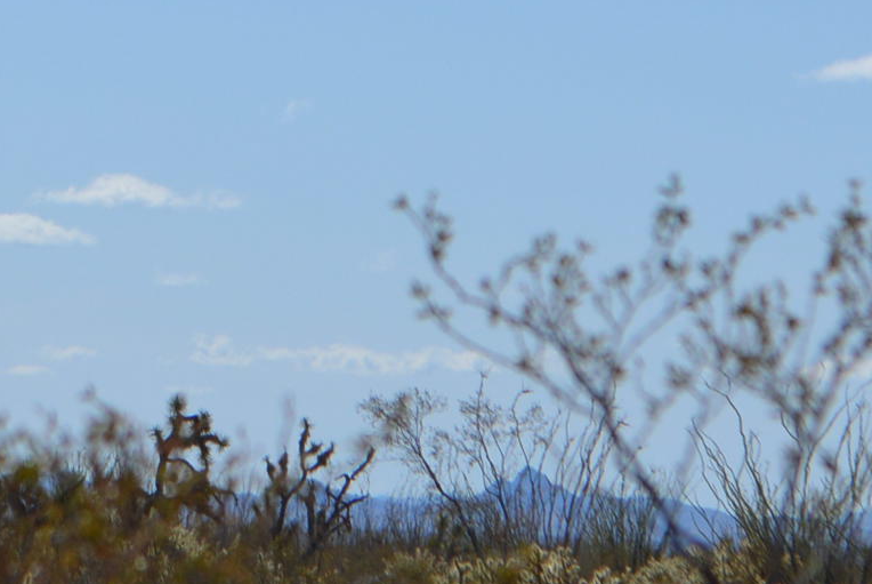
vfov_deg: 4.3
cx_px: 96
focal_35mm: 323
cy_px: 42
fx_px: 7830
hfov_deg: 6.4
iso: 400
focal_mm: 55
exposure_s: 1/2000
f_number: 8
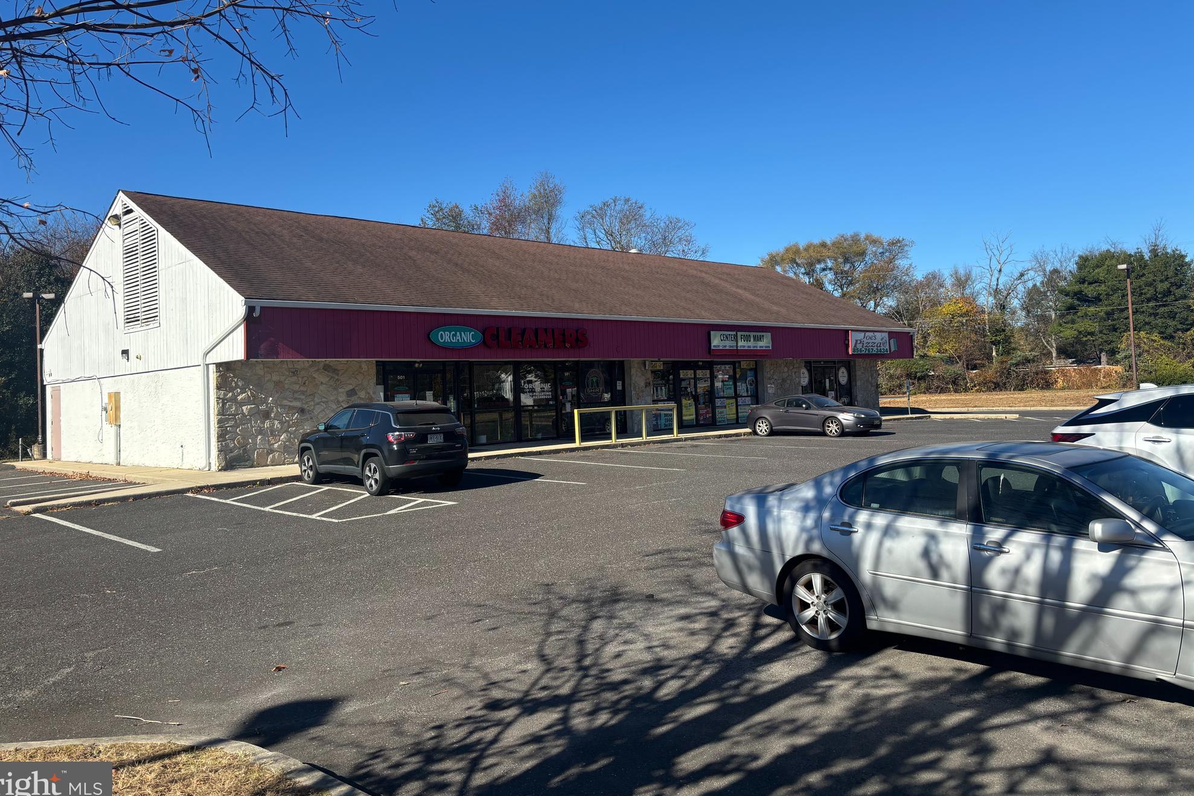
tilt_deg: +2.8
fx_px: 929
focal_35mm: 28
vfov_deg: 46.3
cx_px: 579
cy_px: 348
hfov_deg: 65.5
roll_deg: +1.7
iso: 50
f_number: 1.6
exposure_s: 1/2778
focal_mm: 5.96
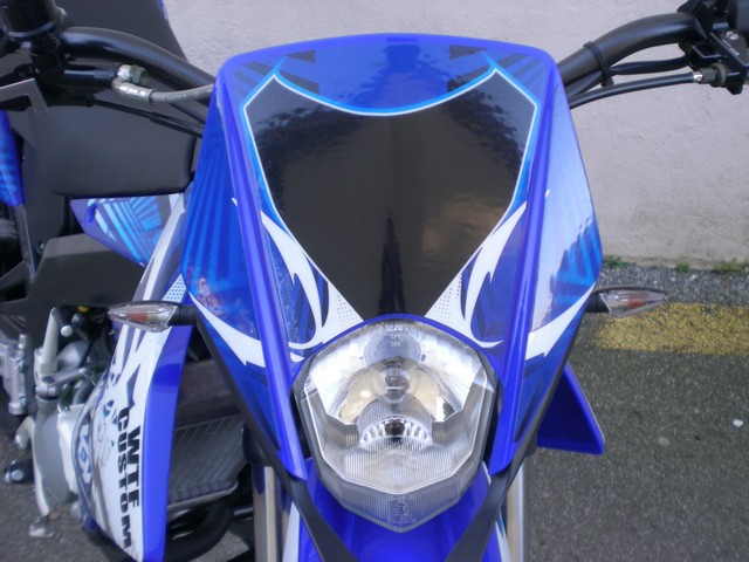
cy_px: 281
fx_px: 952
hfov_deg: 42.9
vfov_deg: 32.9
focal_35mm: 44
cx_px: 374
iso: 112
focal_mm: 7.4
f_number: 3.5
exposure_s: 1/56.4
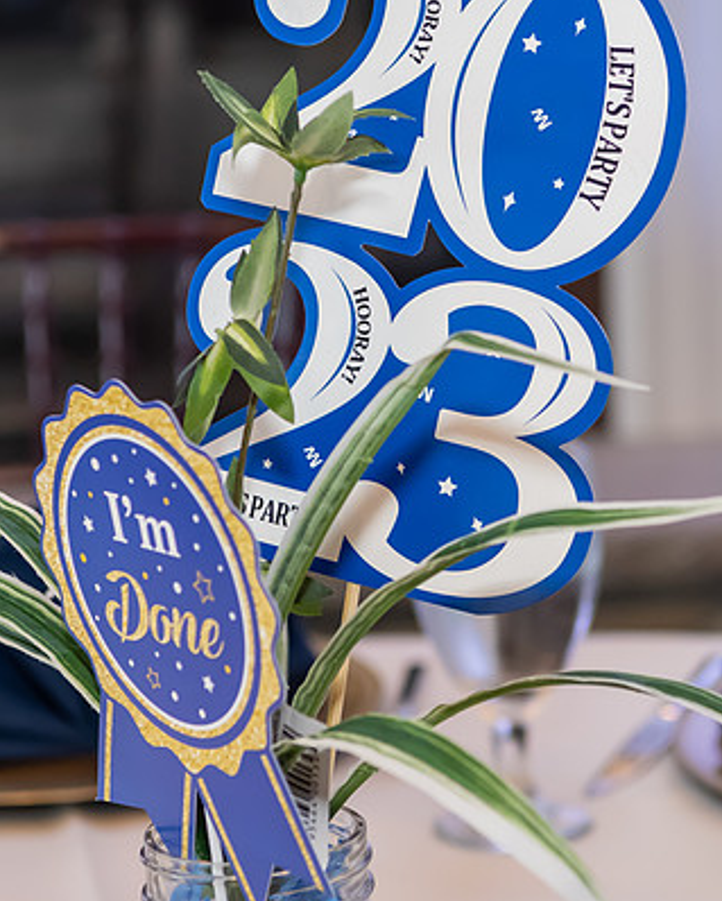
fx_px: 3308
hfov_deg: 12.4
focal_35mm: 124
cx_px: 518
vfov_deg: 15.5
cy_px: 401
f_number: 3.5
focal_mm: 52
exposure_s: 1/250
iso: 1800
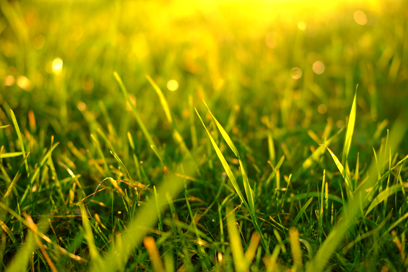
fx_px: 601
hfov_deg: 37.5
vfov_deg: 25.5
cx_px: 204
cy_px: 136
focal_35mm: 53
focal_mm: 35
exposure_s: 1/120
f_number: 2.2
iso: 100
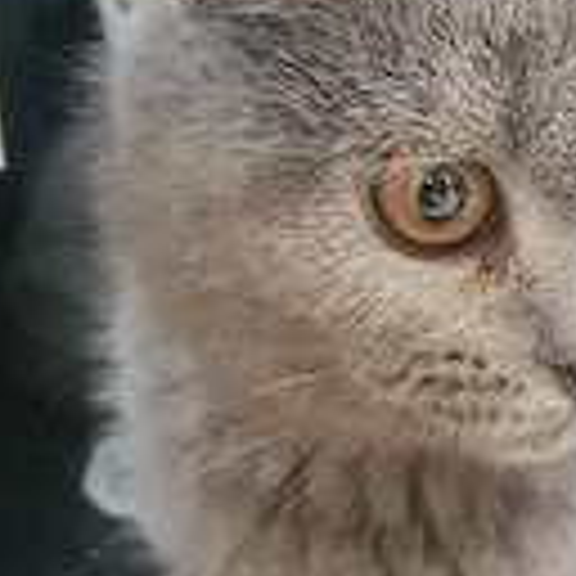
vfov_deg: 24.0
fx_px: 1355
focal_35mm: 72
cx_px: 450
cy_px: 328
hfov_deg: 23.7
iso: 800
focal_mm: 4.3
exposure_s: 1/50
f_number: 2.4
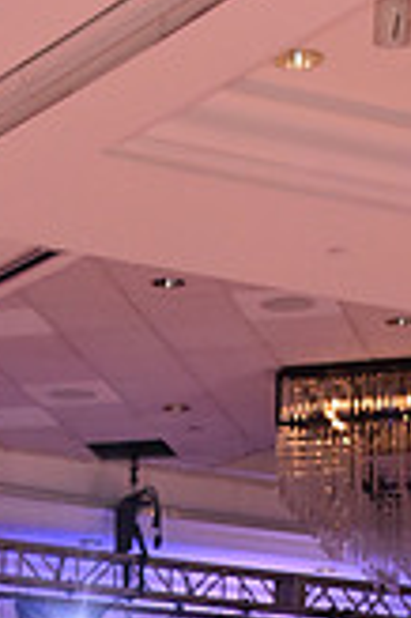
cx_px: 70
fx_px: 2797
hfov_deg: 8.4
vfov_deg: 11.8
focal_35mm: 163
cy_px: 1074
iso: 2500
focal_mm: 46
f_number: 6.3
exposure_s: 1/320
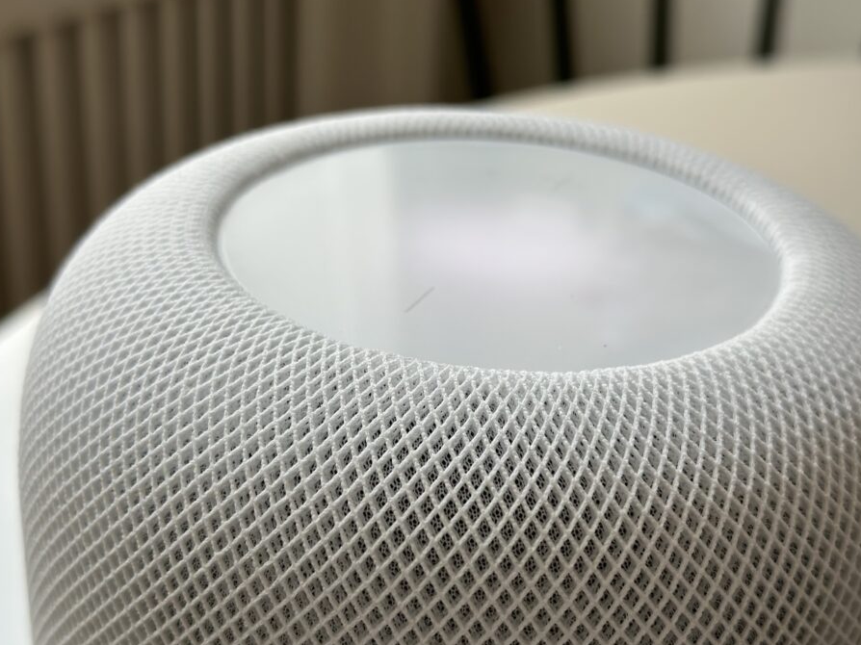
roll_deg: -4.0
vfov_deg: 26.5
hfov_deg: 34.9
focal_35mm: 55
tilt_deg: -30.2
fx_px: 1368
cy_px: 348
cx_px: 424
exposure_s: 1/546
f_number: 1.78
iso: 80
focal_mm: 6.86
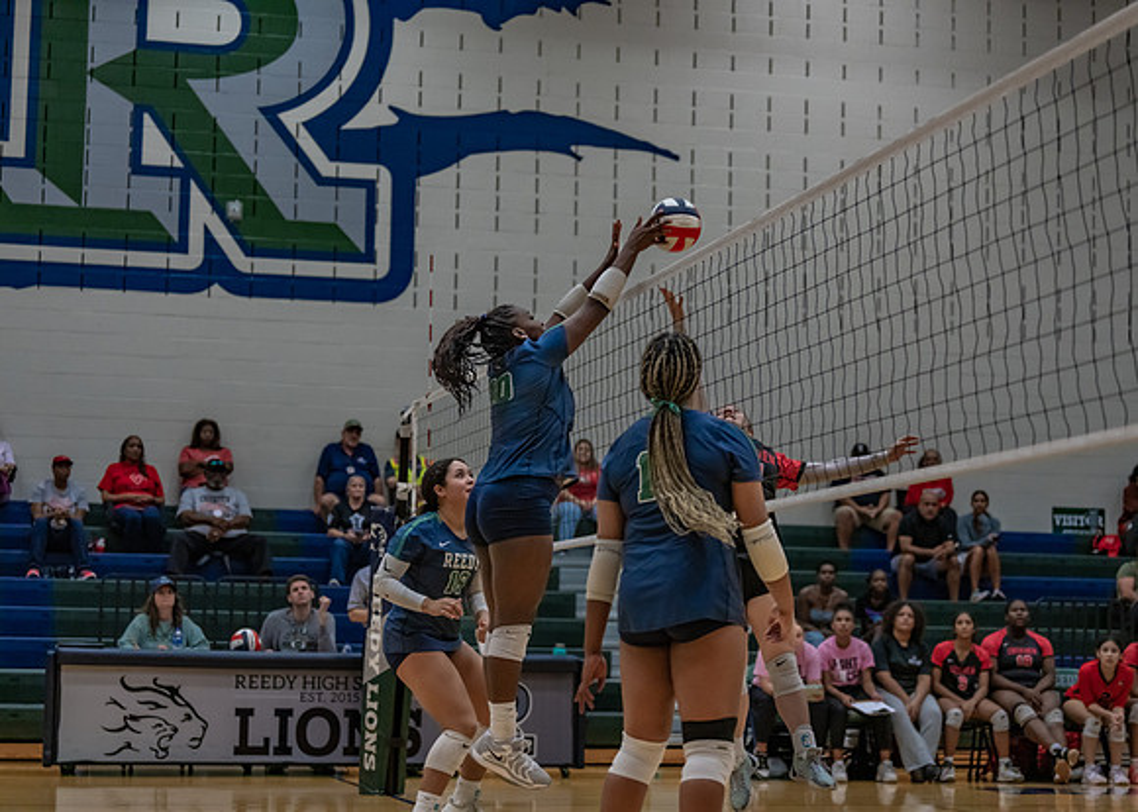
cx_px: 569
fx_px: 2370
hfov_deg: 27.0
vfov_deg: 19.4
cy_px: 406
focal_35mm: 73
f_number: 2.8
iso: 2500
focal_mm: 70
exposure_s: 1/1000
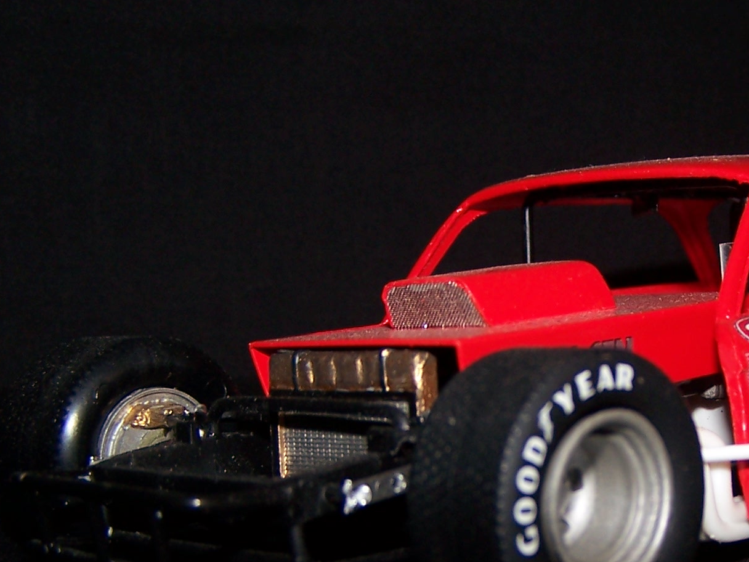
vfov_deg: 20.3
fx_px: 1558
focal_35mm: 72
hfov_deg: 26.4
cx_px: 632
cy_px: 413
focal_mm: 6.3
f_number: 2.8
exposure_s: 1/60
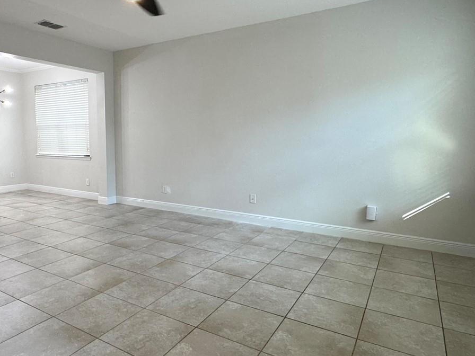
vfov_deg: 54.9
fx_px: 343
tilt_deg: -6.4
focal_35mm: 25
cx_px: 182
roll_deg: +0.0
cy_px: 169
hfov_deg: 68.5
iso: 160
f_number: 2.2
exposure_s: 1/120
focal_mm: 2.22
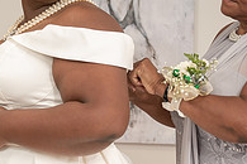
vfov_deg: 10.9
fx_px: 864
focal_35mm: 126
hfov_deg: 16.2
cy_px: 82
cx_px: 100
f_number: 4
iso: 1600
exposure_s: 1/200
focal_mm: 38
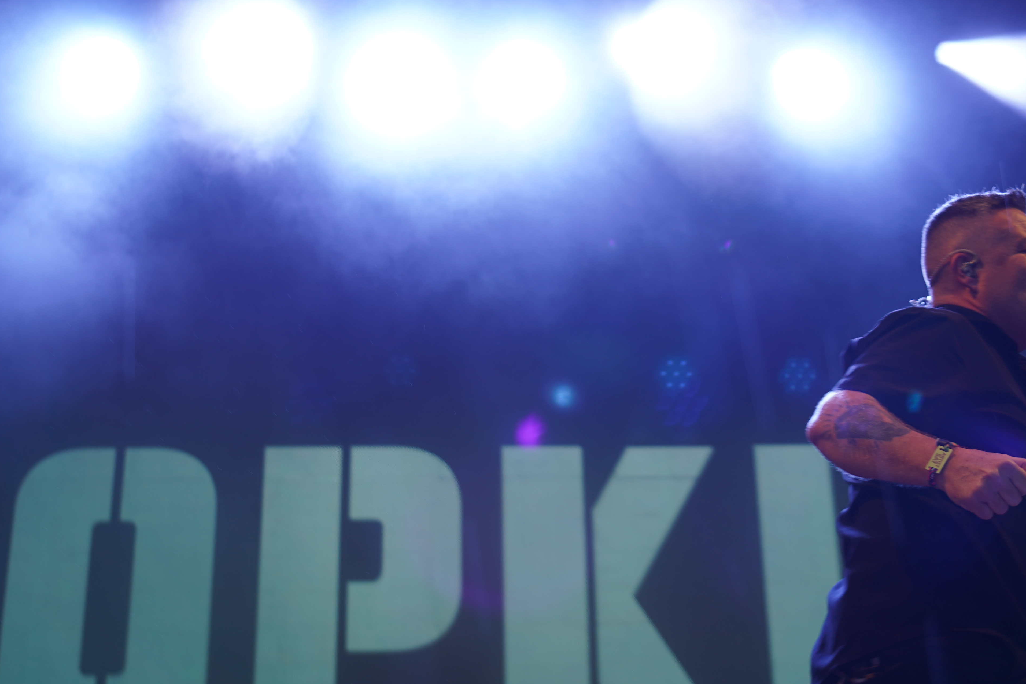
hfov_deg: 29.2
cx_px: 592
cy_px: 209
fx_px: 1966
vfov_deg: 19.6
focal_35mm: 69
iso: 100
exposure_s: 1/60
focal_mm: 44
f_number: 4
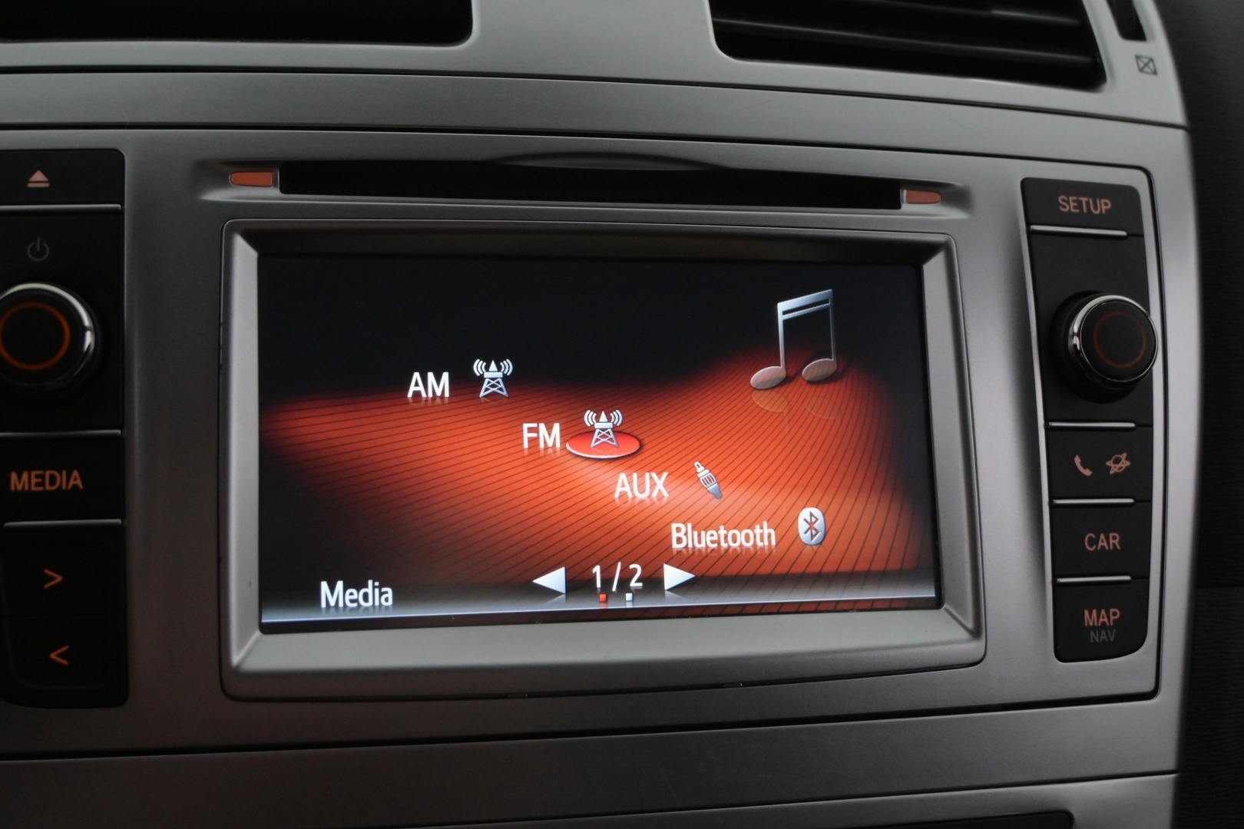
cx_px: 622
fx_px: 1425
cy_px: 414
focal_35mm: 41
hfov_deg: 47.2
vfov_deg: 32.4
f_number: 5
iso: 2500
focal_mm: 27.5
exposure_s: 1/100
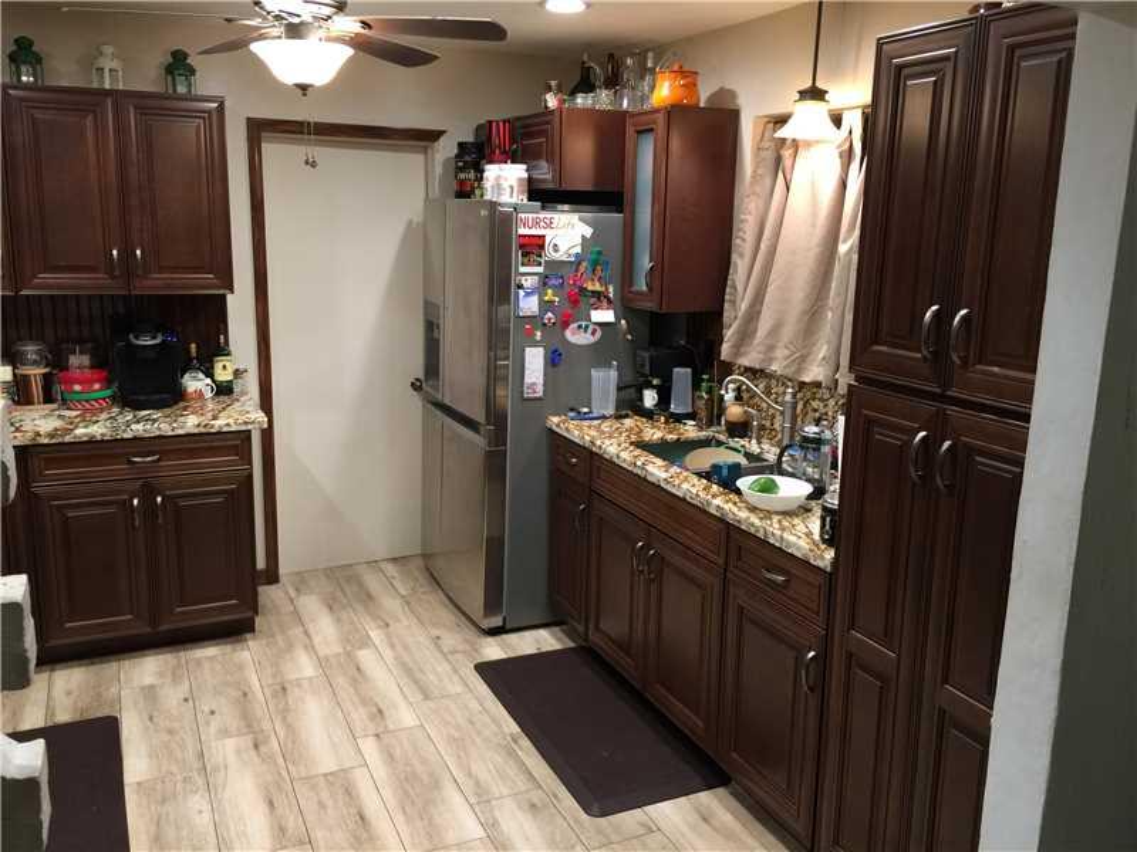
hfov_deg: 61.7
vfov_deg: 48.2
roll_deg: -1.0
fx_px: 953
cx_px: 568
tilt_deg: -11.5
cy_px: 426
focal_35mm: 29
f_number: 2.2
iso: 50
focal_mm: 4.15
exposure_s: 1/15
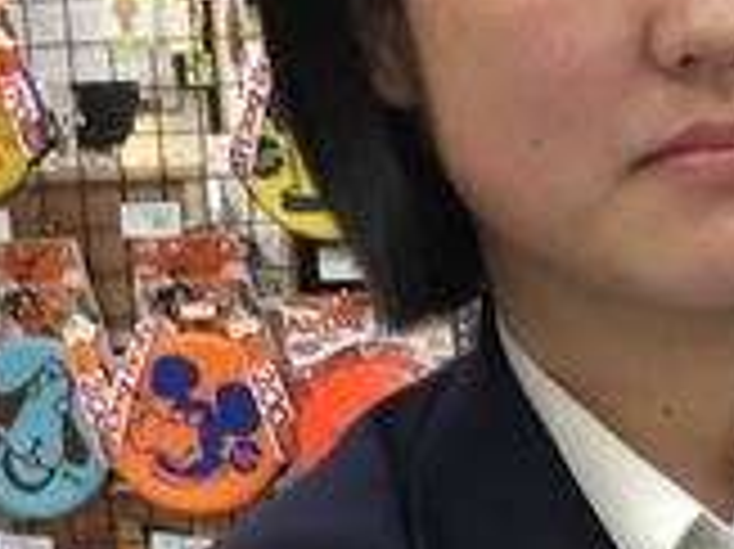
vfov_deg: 13.0
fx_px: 2415
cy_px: 288
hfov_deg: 16.1
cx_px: 1036
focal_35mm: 114
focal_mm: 3.3
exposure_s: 1/30
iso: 100
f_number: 2.4
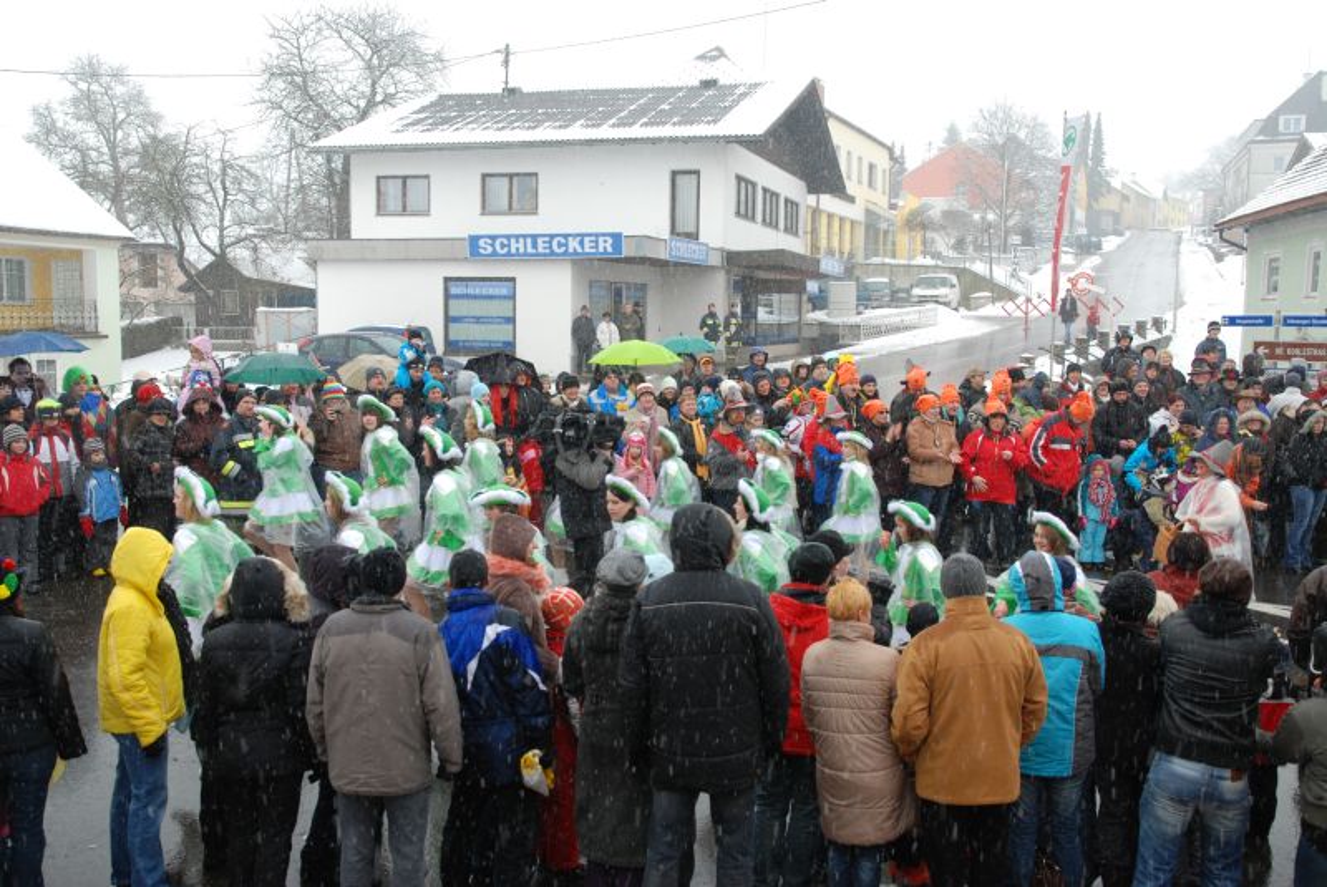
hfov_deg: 57.2
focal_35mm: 33
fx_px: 1217
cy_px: 444
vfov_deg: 40.0
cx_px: 664
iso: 250
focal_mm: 22
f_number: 8
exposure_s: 1/100
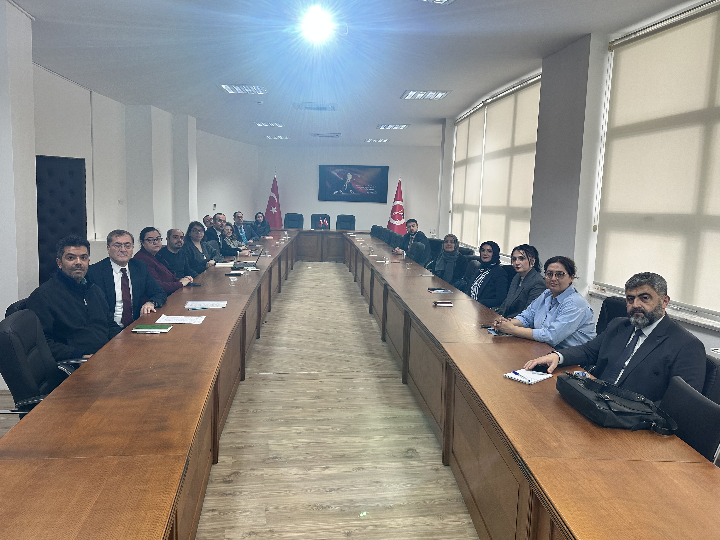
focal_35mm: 26
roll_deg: -1.7
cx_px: 340
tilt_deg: -7.2
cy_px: 272
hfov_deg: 67.3
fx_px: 541
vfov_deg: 53.1
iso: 160
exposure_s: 1/100
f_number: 1.78
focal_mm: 6.86
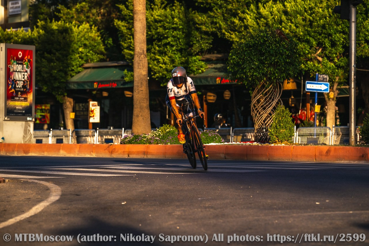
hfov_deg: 10.3
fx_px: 2050
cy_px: 123
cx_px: 184
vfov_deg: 6.9
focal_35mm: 200
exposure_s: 1/2000
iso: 320
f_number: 5.6
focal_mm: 200
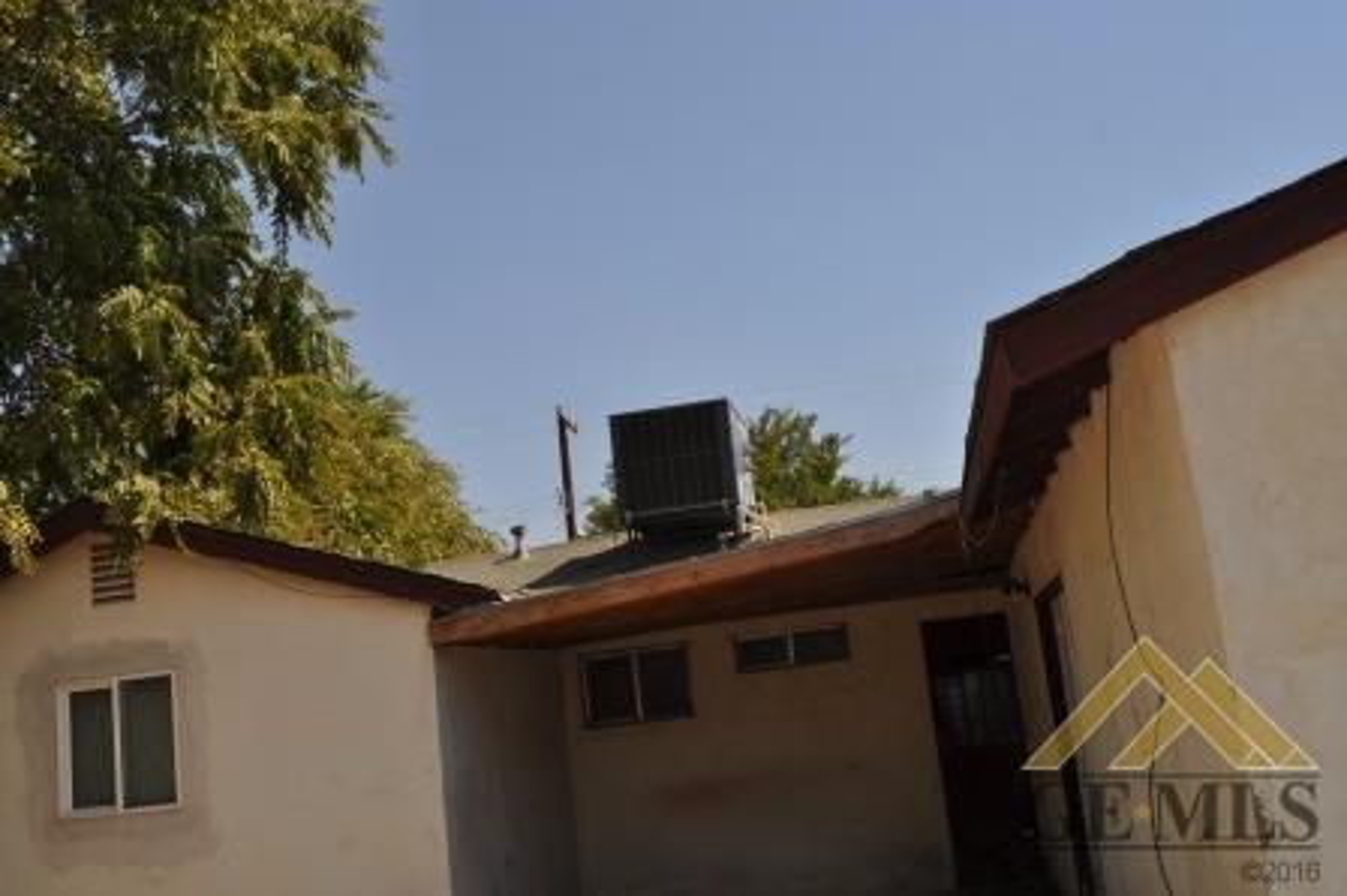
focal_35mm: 36
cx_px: 674
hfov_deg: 53.2
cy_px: 448
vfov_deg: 36.8
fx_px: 1346
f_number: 13
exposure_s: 1/200
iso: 200
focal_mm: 24
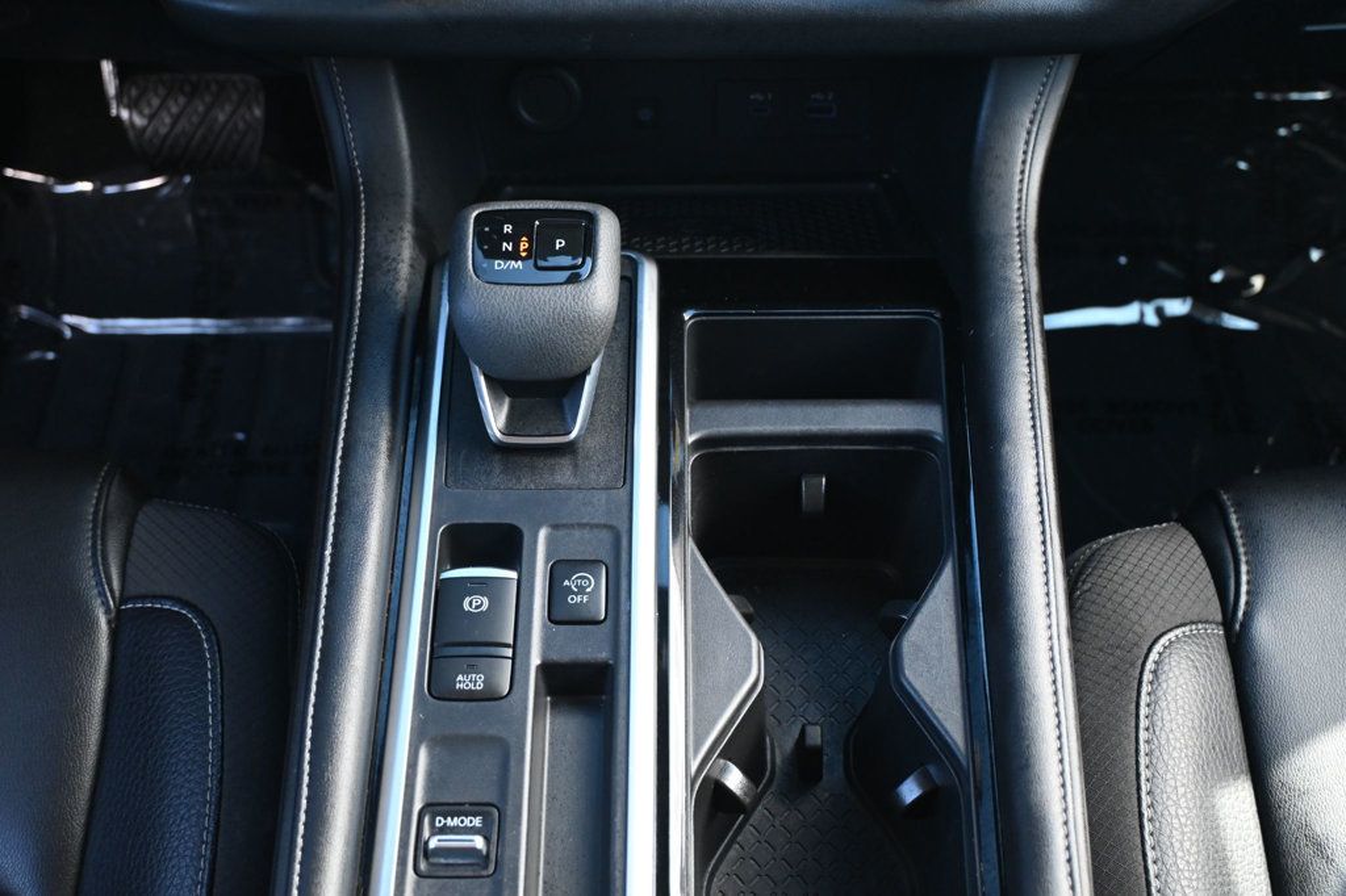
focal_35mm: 42
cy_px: 448
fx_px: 1570
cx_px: 673
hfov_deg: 46.4
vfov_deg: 31.9
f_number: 4.5
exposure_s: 1/125
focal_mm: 28
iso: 1600
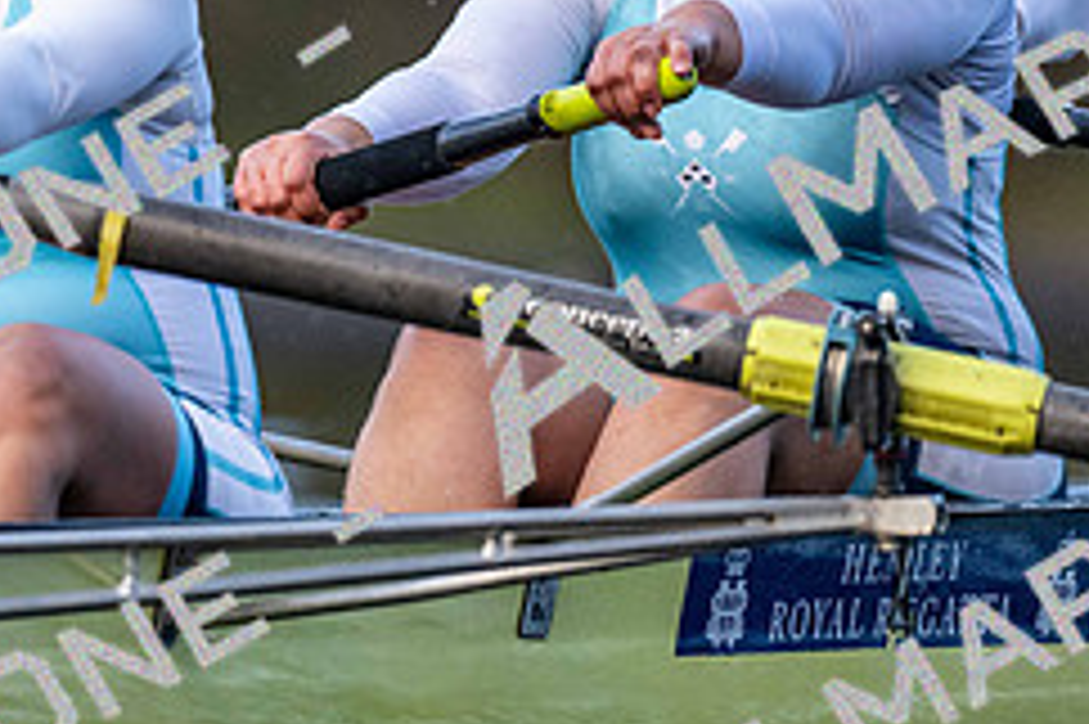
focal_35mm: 1440
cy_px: 70
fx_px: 43529
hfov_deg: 1.4
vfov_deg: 1.0
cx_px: 94
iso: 2500
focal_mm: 600
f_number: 4
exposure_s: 1/2500
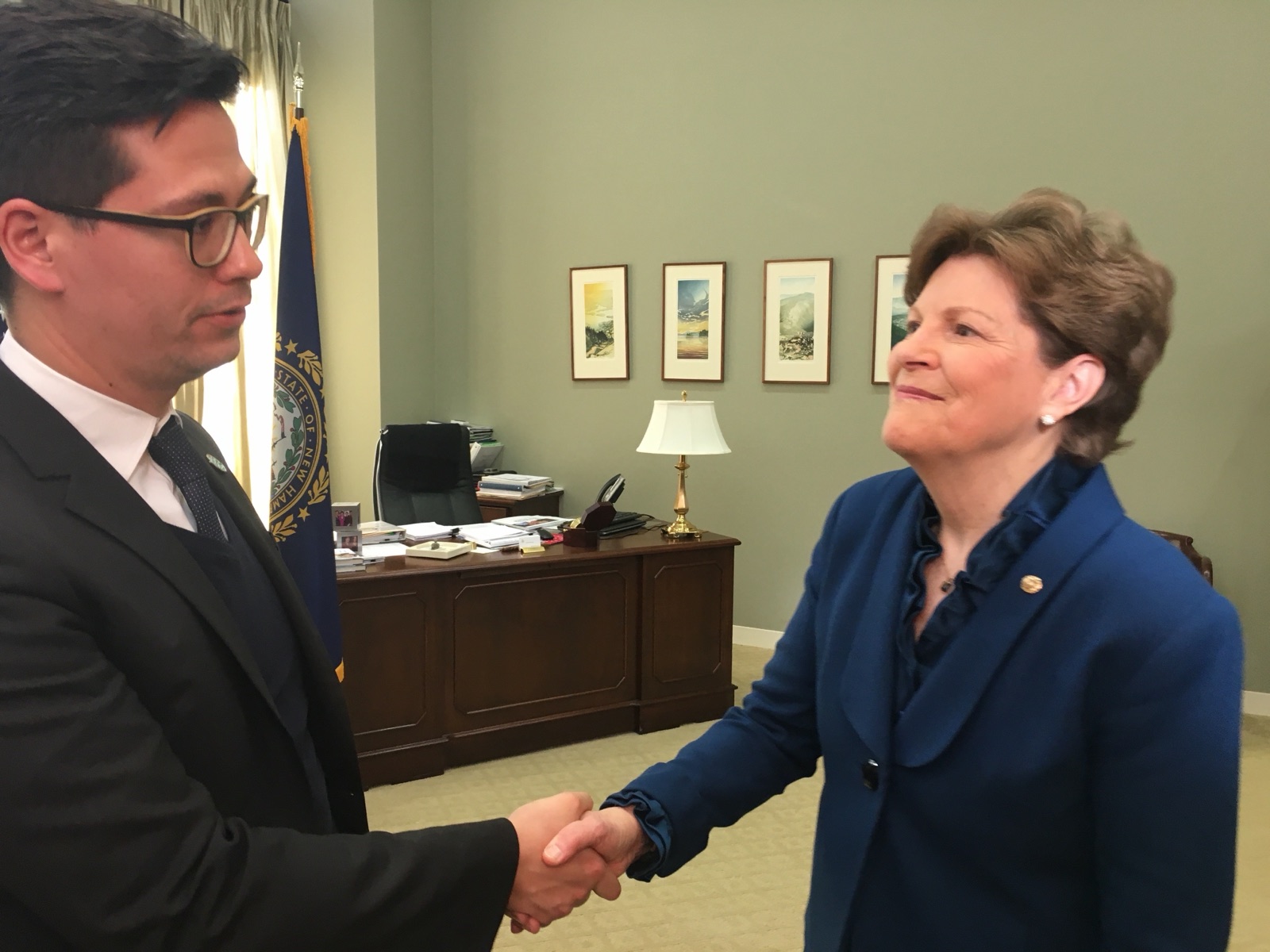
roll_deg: -0.2
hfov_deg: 61.7
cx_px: 635
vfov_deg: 48.2
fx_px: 1064
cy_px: 476
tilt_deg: -5.4
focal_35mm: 29
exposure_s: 1/30
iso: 80
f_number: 2.2
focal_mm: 4.15
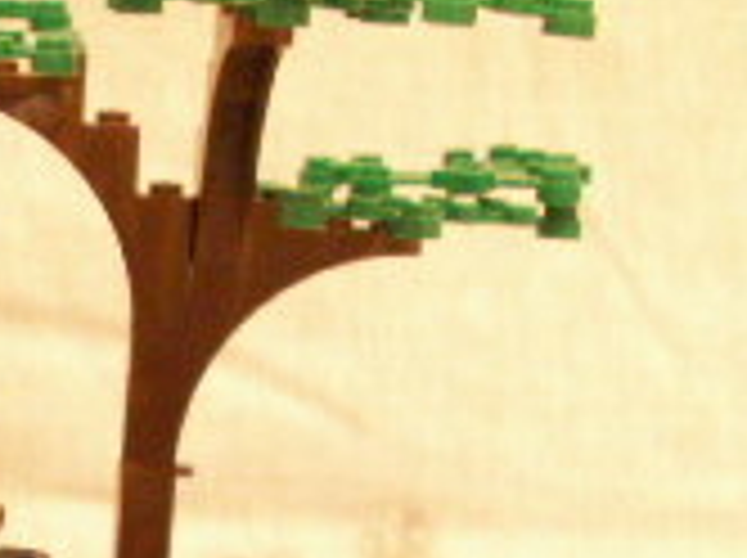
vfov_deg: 10.5
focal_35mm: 135
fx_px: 2909
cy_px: 900
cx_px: -360
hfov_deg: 13.8
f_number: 2.8
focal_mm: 5.86
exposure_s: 1/2
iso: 160
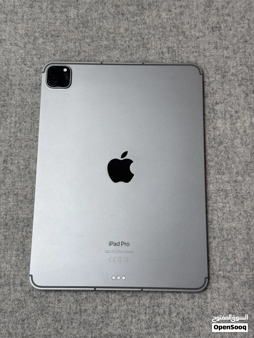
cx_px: 127
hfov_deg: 30.3
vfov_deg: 39.7
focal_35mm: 48
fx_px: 470
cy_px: 169
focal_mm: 6.76
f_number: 1.78
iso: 64
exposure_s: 1/121
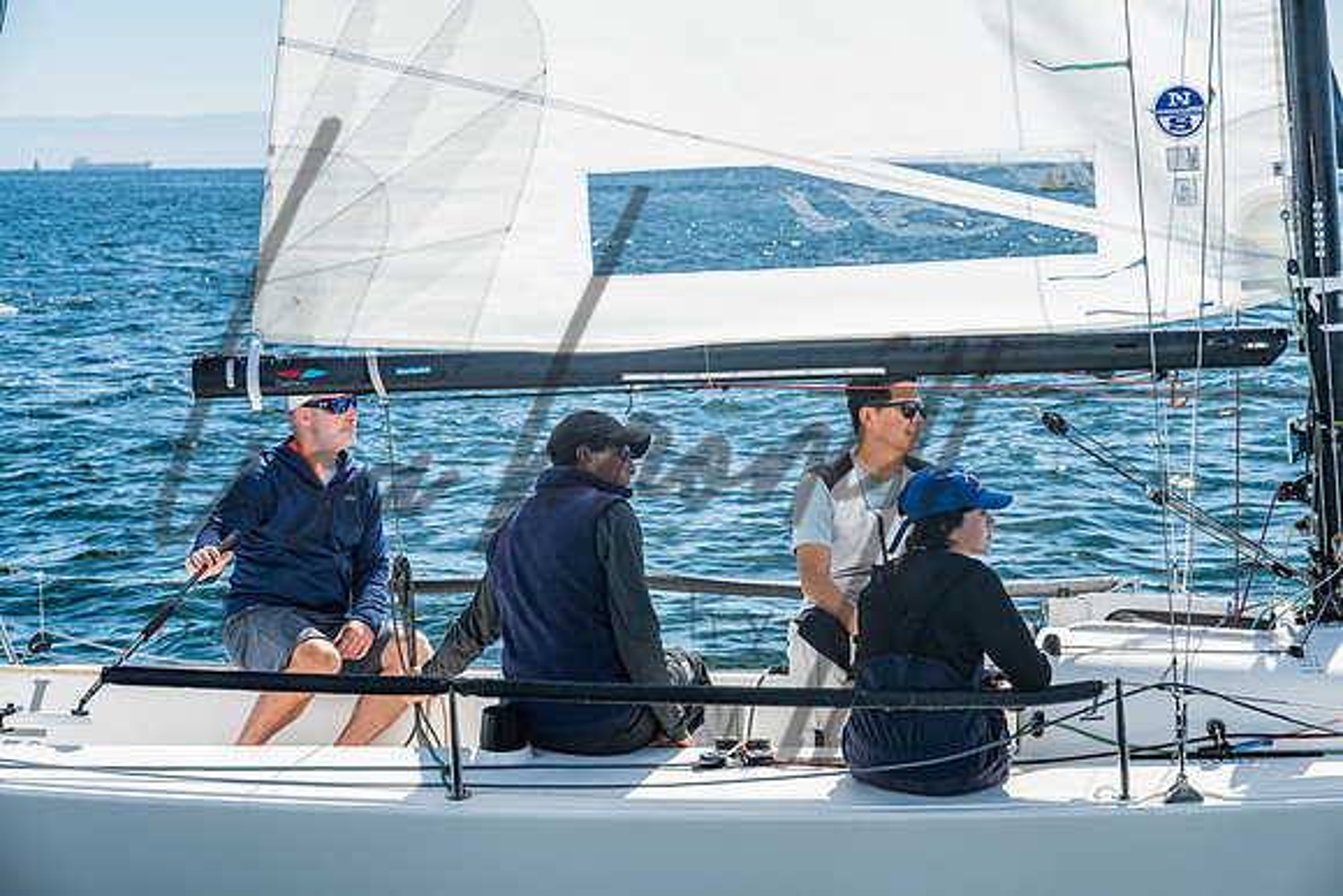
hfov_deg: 21.9
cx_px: 672
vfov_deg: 14.7
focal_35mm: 93
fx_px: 3470
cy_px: 448
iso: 400
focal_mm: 93
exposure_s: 1/320
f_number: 10
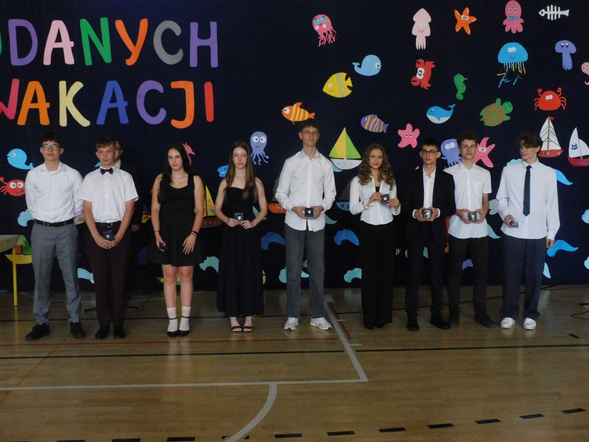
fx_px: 681
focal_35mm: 40
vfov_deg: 36.0
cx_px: 294
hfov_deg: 46.8
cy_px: 221
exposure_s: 1/40
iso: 800
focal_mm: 7.2
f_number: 3.8
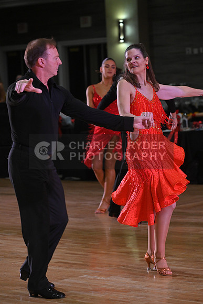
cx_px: 102
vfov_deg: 15.8
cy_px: 152
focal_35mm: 130
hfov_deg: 10.6
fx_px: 1099
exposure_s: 1/320
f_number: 5
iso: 2000
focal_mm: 130
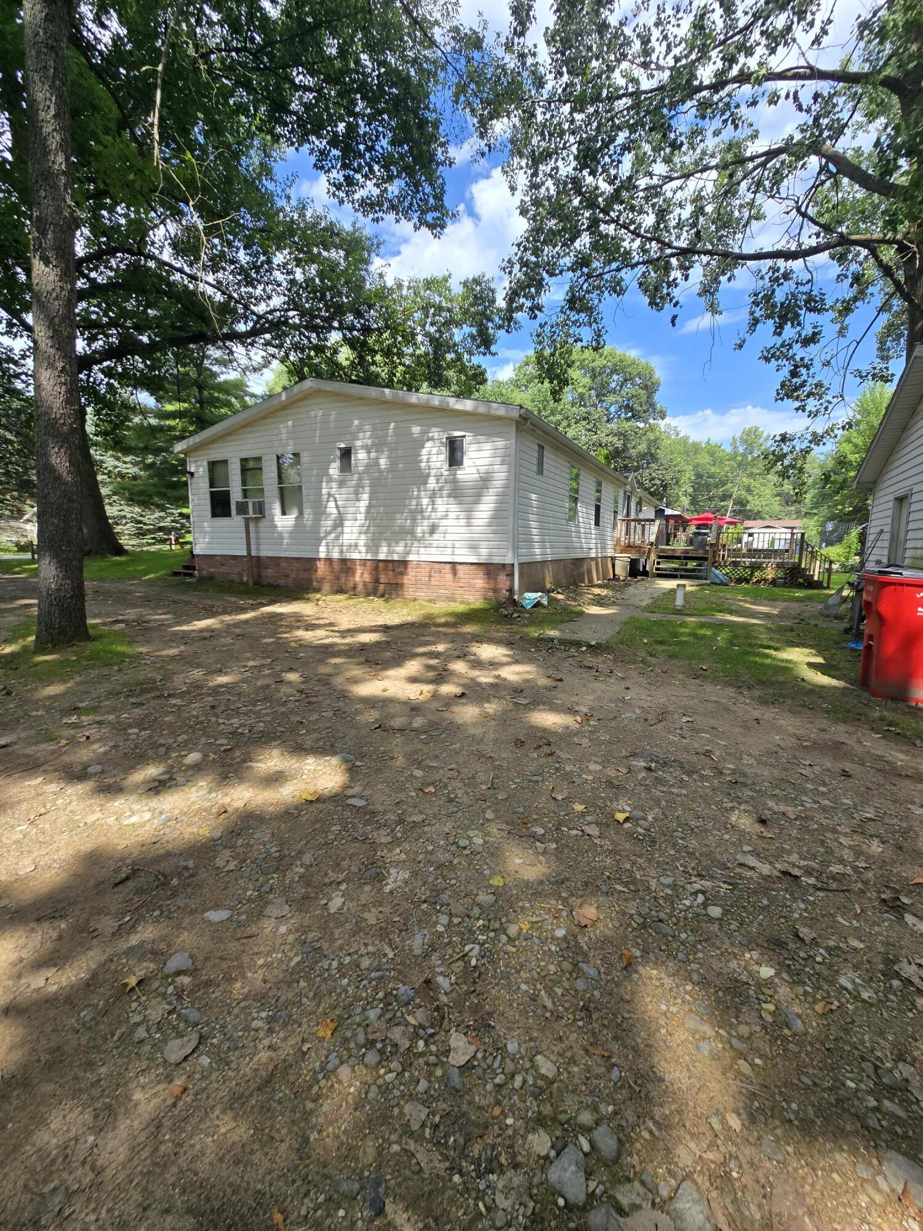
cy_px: 616
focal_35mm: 13
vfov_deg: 106.2
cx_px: 462
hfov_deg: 89.9
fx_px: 462
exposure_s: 1/942
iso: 50
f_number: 2.2
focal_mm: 2.2
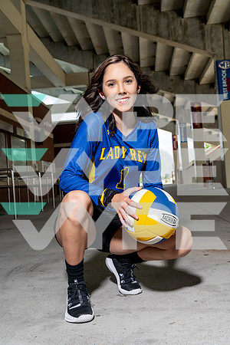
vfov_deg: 45.4
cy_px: 172
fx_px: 412
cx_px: 115
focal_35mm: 43
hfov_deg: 31.2
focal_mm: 43
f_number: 8
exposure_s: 1/125
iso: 100
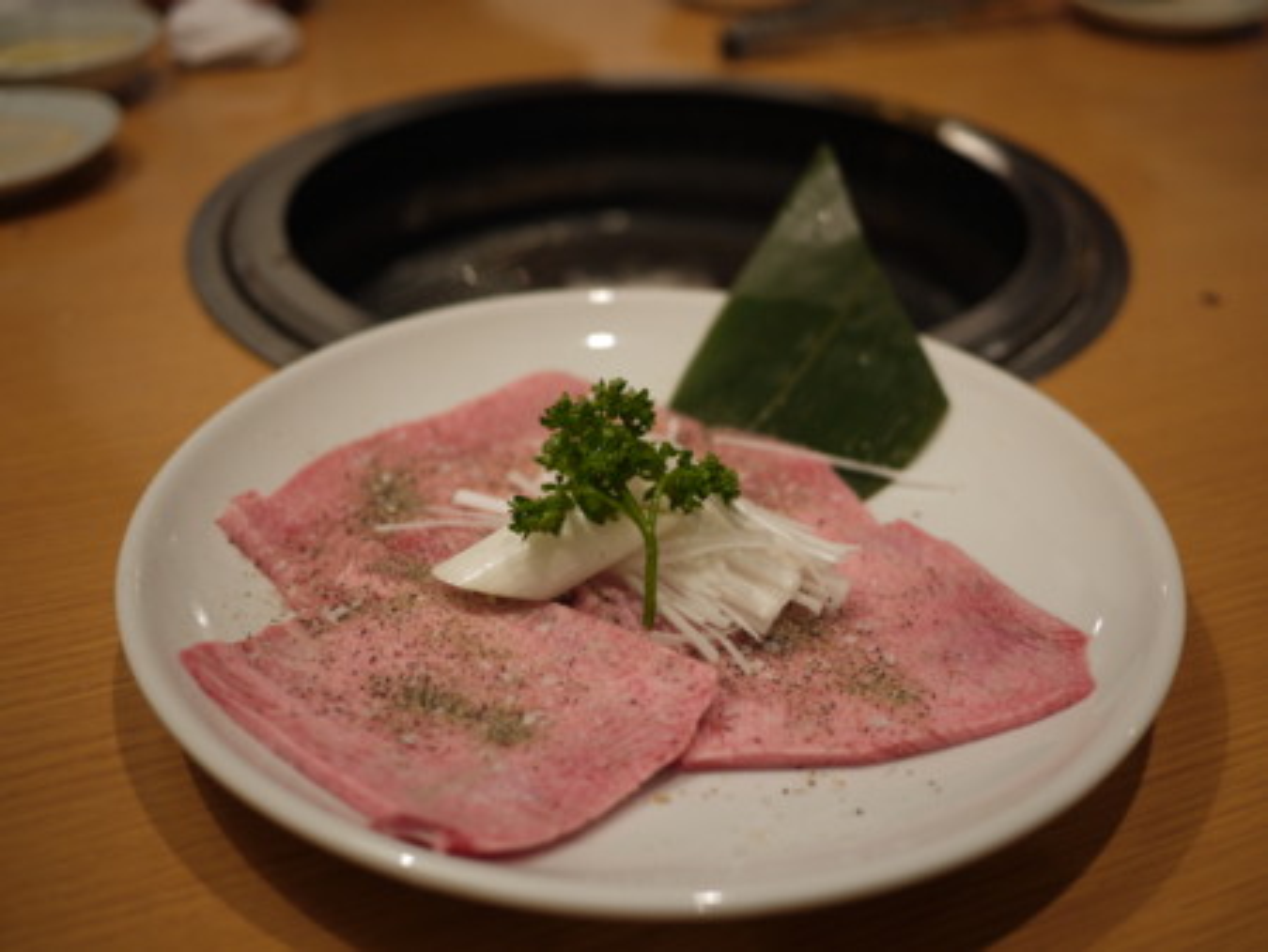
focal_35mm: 40
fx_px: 1466
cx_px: 634
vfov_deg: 36.0
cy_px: 476
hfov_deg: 46.8
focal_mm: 20
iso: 100
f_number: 1.7
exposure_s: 1/40
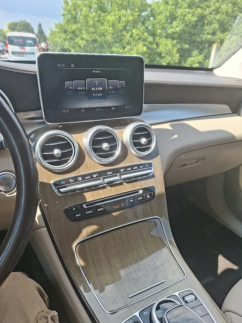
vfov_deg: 73.9
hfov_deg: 58.9
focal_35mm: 23
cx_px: 121
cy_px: 162
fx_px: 214
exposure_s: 1/455
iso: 50
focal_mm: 5.54
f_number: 1.8
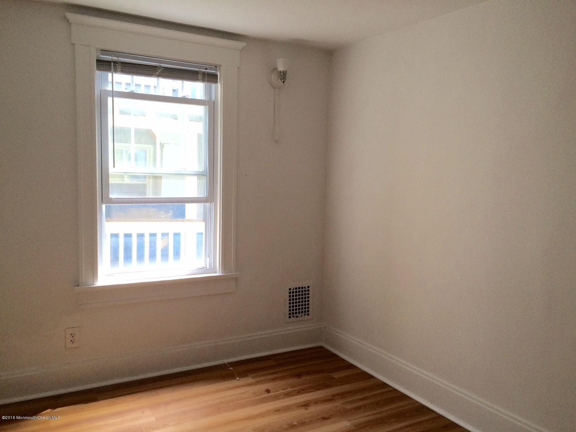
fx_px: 483
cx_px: 288
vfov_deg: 48.2
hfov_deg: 61.7
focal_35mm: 29
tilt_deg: -5.5
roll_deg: -0.7
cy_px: 216
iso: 64
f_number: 2.2
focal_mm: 4.15
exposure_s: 1/120
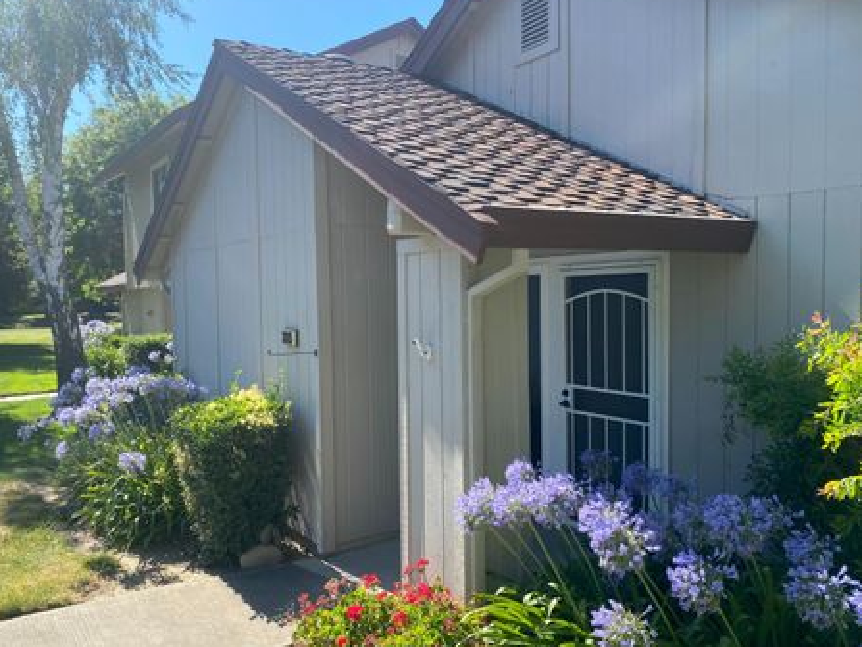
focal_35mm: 29
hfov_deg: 61.6
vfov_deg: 48.2
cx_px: 416
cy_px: 332
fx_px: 722
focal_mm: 4.25
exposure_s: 1/919
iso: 32
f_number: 1.8
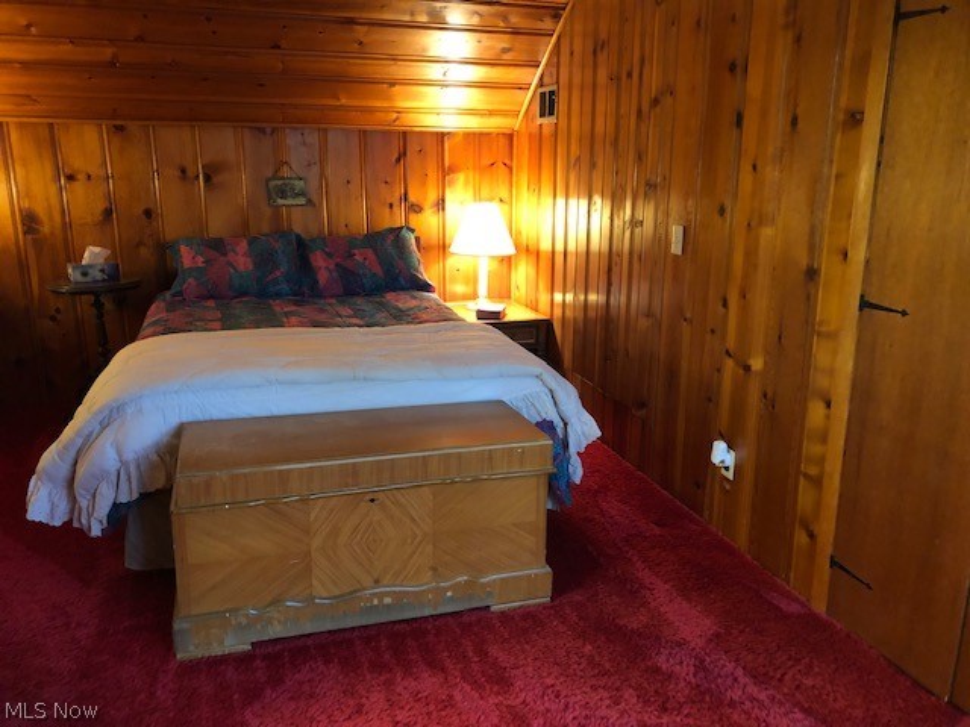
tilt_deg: -12.8
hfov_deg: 63.4
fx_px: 785
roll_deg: -0.4
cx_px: 485
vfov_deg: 49.7
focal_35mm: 28
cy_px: 364
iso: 80
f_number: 1.8
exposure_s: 1/5
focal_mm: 3.99
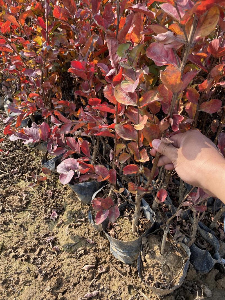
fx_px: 225
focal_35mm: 26
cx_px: 112
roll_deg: -6.6
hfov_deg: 53.1
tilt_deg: -29.4
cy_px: 150
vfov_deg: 67.3
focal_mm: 4.25
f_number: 1.8
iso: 32
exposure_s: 1/481
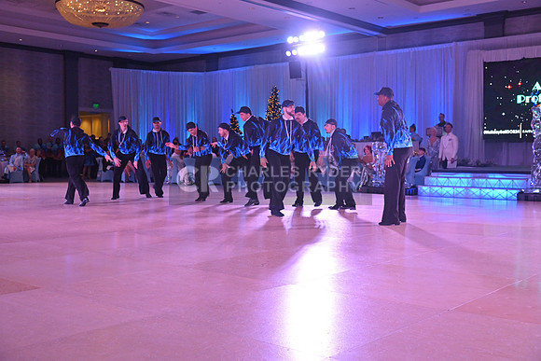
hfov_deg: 44.5
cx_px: 270
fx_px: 661
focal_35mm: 44
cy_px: 180
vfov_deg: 30.5
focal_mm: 44
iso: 3200
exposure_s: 1/400
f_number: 5
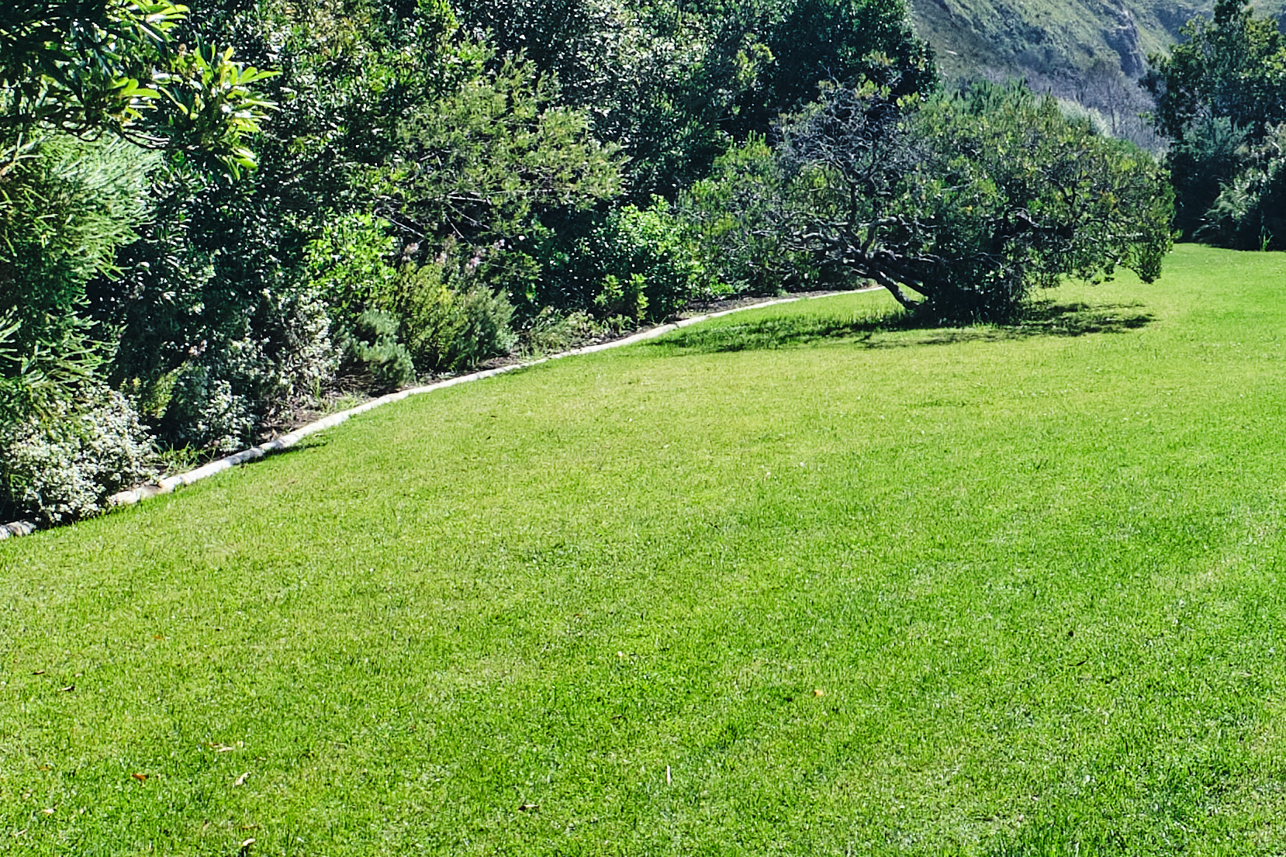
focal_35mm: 64
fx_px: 2286
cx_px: 1224
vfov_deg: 21.2
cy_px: 433
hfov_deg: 29.7
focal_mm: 11.5
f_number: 10
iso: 160
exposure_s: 1/320
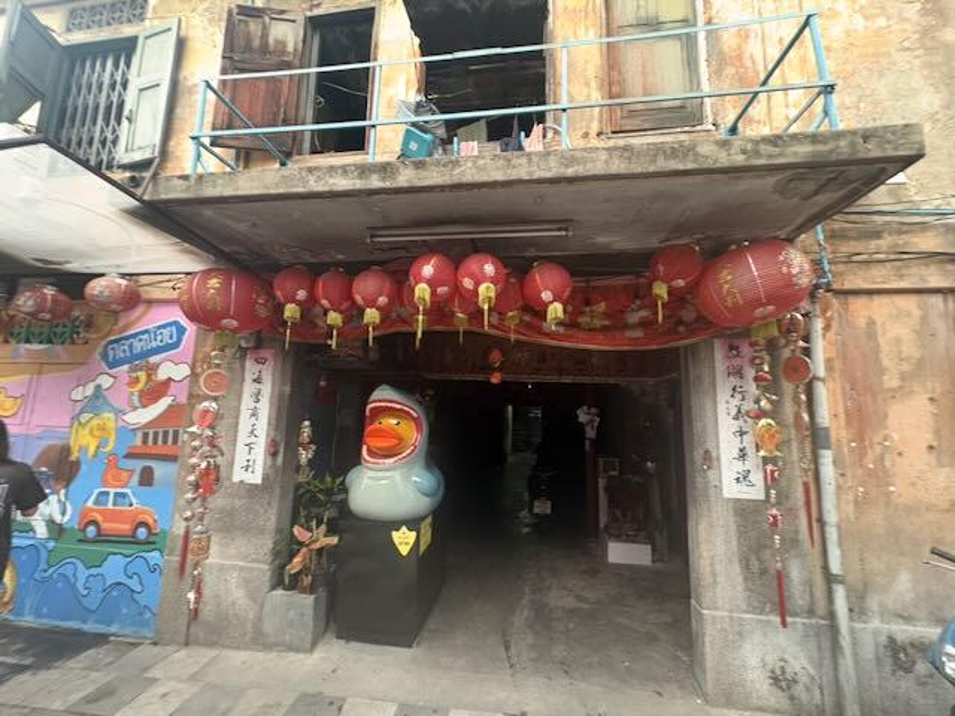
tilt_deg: +9.2
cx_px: 478
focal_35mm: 14
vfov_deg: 85.7
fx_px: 386
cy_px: 358
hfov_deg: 102.1
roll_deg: +0.5
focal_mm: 2.22
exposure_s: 1/50
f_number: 2.2
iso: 500
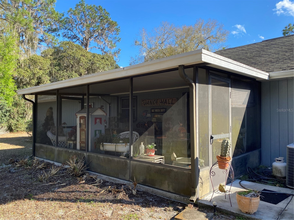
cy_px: 110
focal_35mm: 26
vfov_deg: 53.1
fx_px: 221
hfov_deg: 67.3
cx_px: 147
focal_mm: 4.25
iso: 32
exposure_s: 1/767
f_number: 1.8
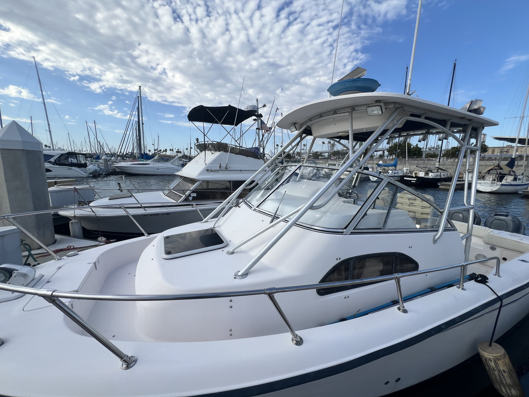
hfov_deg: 106.2
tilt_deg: -8.0
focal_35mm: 13
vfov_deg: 89.9
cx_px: 264
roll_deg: -0.5
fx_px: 199
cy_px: 198
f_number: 1.8
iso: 32
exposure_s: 1/1277
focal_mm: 1.57
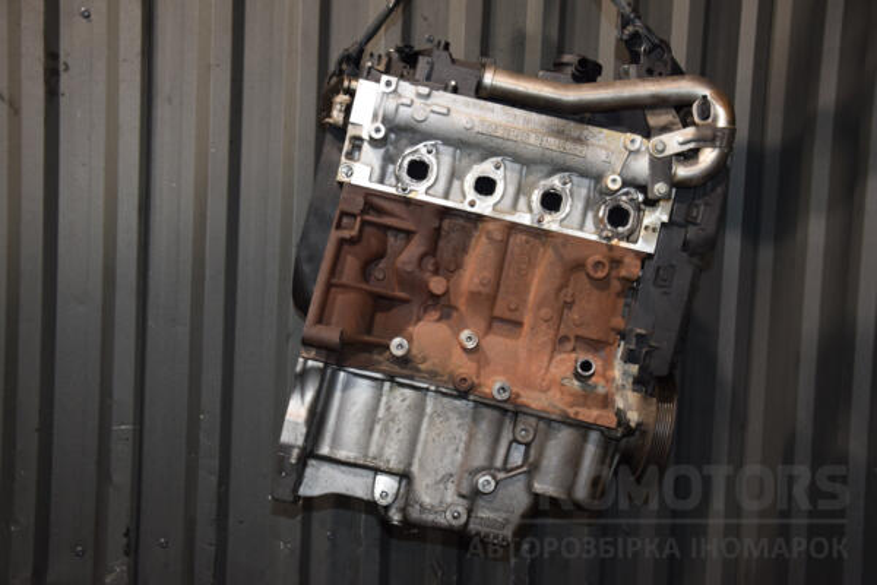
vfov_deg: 28.1
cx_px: 438
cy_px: 292
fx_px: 1169
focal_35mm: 48
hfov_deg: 41.1
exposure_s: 1/60
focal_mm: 32
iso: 800
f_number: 5
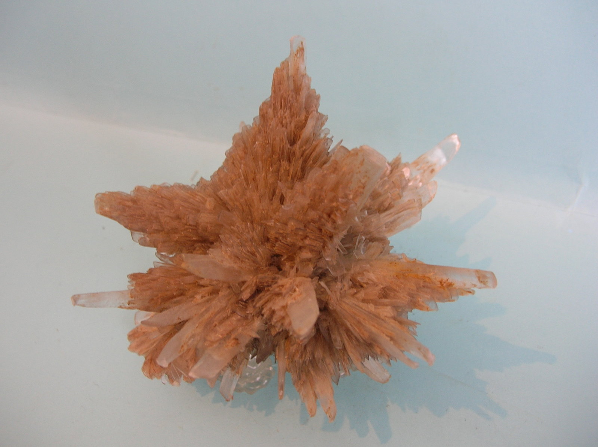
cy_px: 224
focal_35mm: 36
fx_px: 621
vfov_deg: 39.6
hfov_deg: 51.4
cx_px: 299
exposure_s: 1/9.2
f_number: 2.7
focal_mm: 6
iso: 50
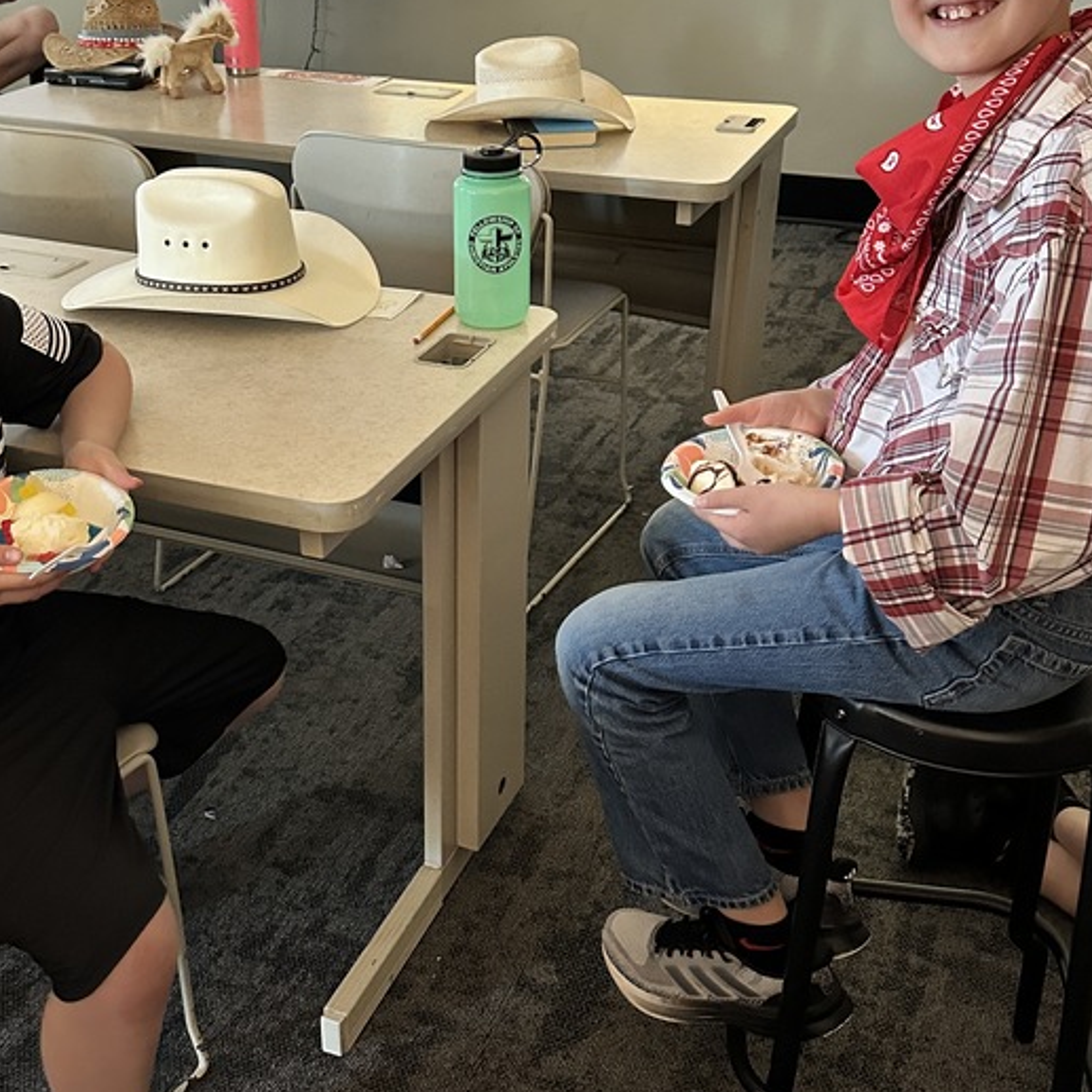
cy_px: 444
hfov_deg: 39.8
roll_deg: -0.4
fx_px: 1499
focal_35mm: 42
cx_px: 433
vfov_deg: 39.9
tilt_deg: -24.6
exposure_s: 1/40
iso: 640
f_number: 1.78
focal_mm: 6.86
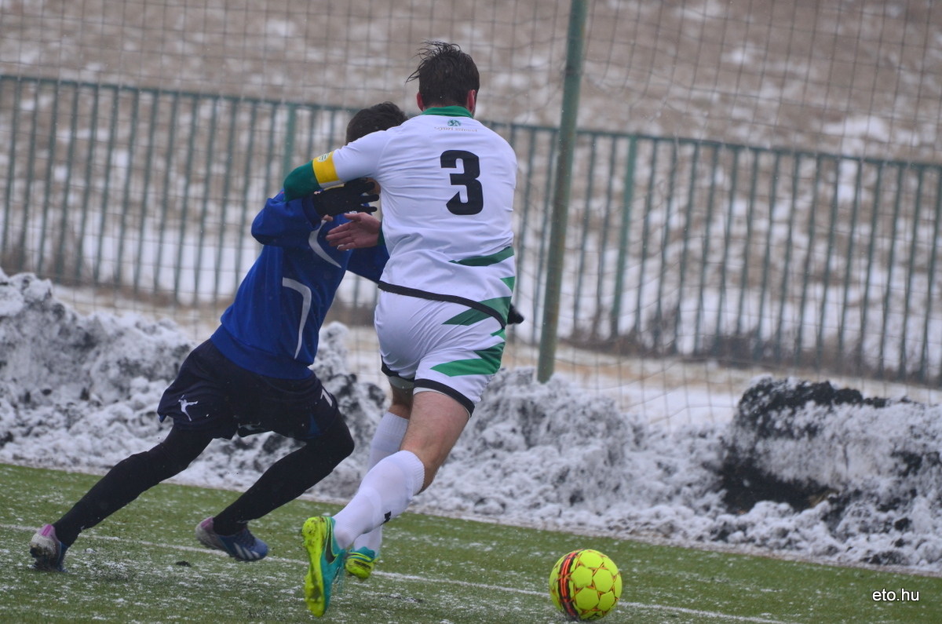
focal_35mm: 330
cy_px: 312
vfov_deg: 4.1
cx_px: 471
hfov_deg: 6.3
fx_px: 8618
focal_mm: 220
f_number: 5.3
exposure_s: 1/800
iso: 400
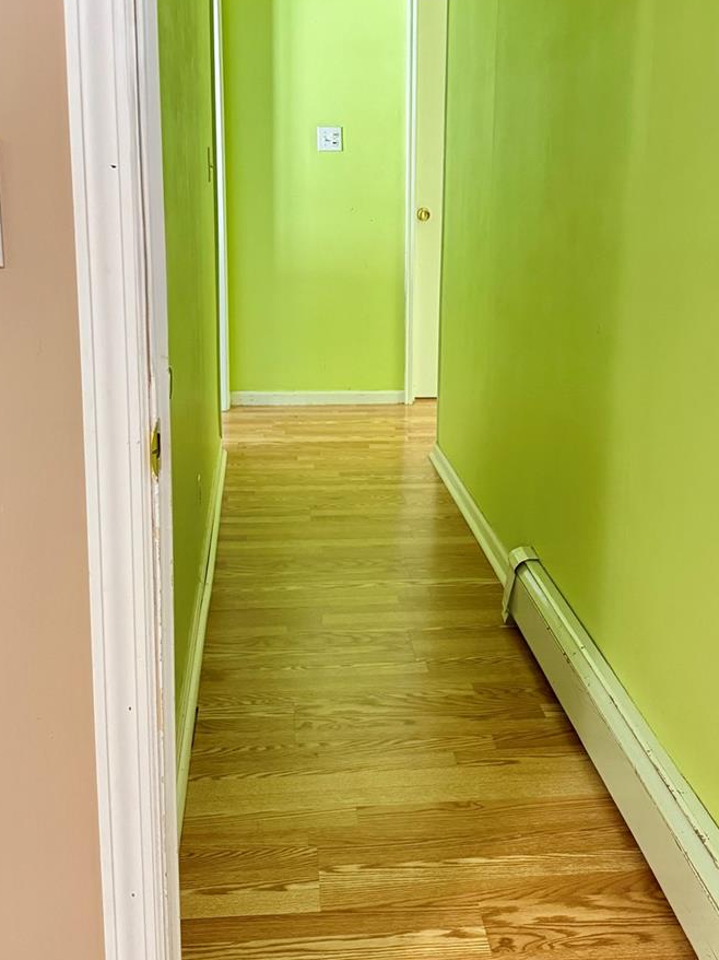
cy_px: 390
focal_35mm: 42
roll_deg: -1.3
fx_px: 1164
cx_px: 422
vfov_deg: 44.6
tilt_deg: -11.5
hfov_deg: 34.2
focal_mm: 6.76
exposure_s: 1/60
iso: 800
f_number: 1.78
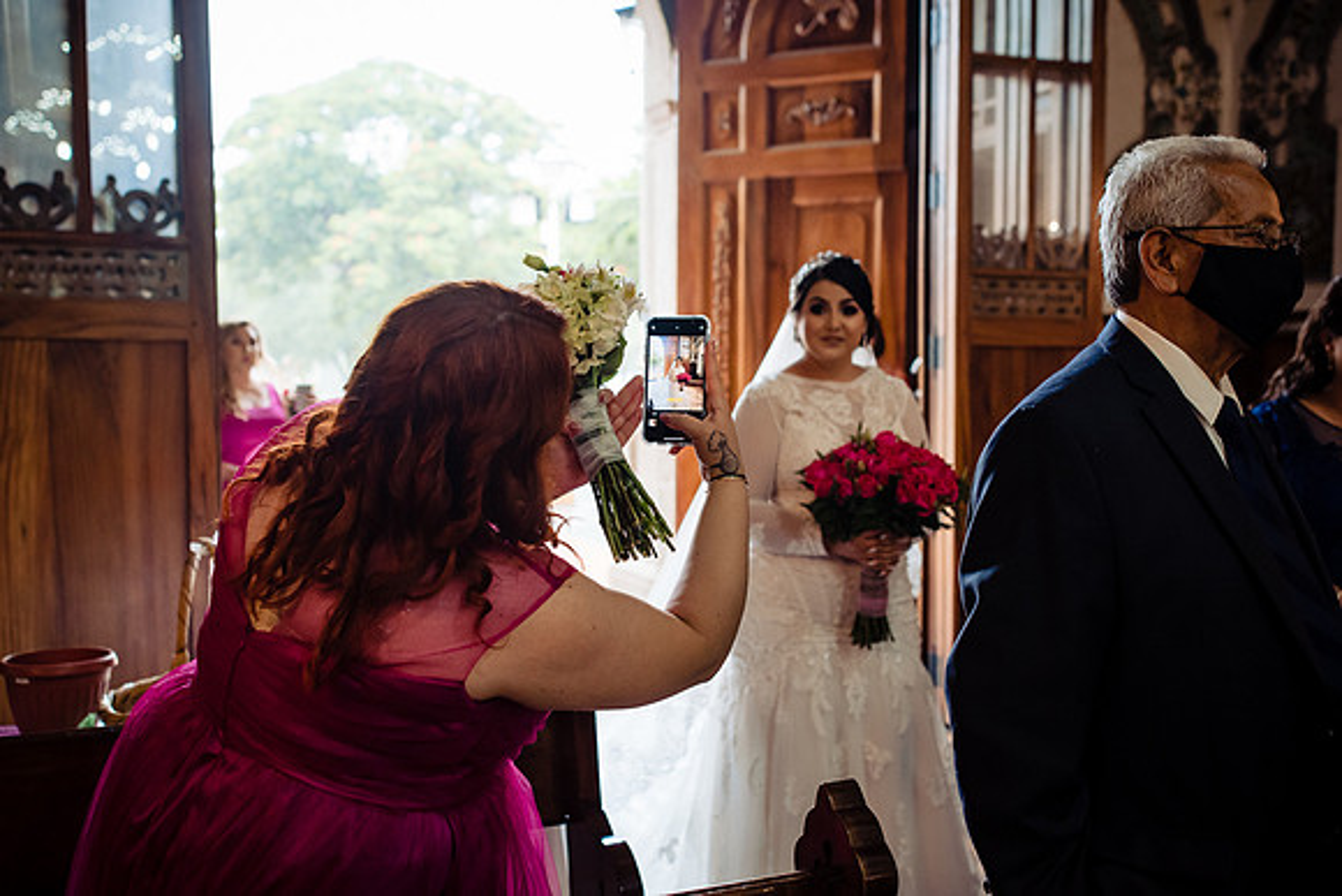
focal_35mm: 38
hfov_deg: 50.8
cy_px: 448
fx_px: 1414
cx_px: 671
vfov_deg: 35.1
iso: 1250
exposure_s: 1/160
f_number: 3.2
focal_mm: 35
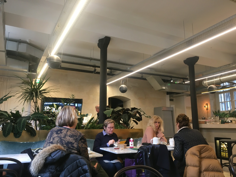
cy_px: 88
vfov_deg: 48.2
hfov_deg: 61.7
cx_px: 118
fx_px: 198
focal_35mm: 29
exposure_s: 1/33
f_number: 2.2
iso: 100
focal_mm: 4.15
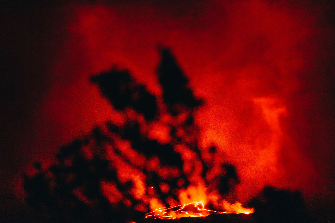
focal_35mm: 200
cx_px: 168
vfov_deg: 6.9
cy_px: 112
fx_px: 1861
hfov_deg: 10.3
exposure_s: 1/6
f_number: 2.8
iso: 3200
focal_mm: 200
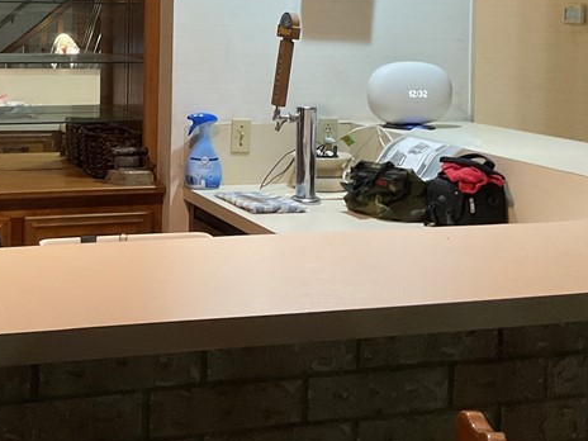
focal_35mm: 64
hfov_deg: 29.8
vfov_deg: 22.2
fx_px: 1087
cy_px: 23
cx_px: 143
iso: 200
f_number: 1.8
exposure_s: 1/60
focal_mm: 3
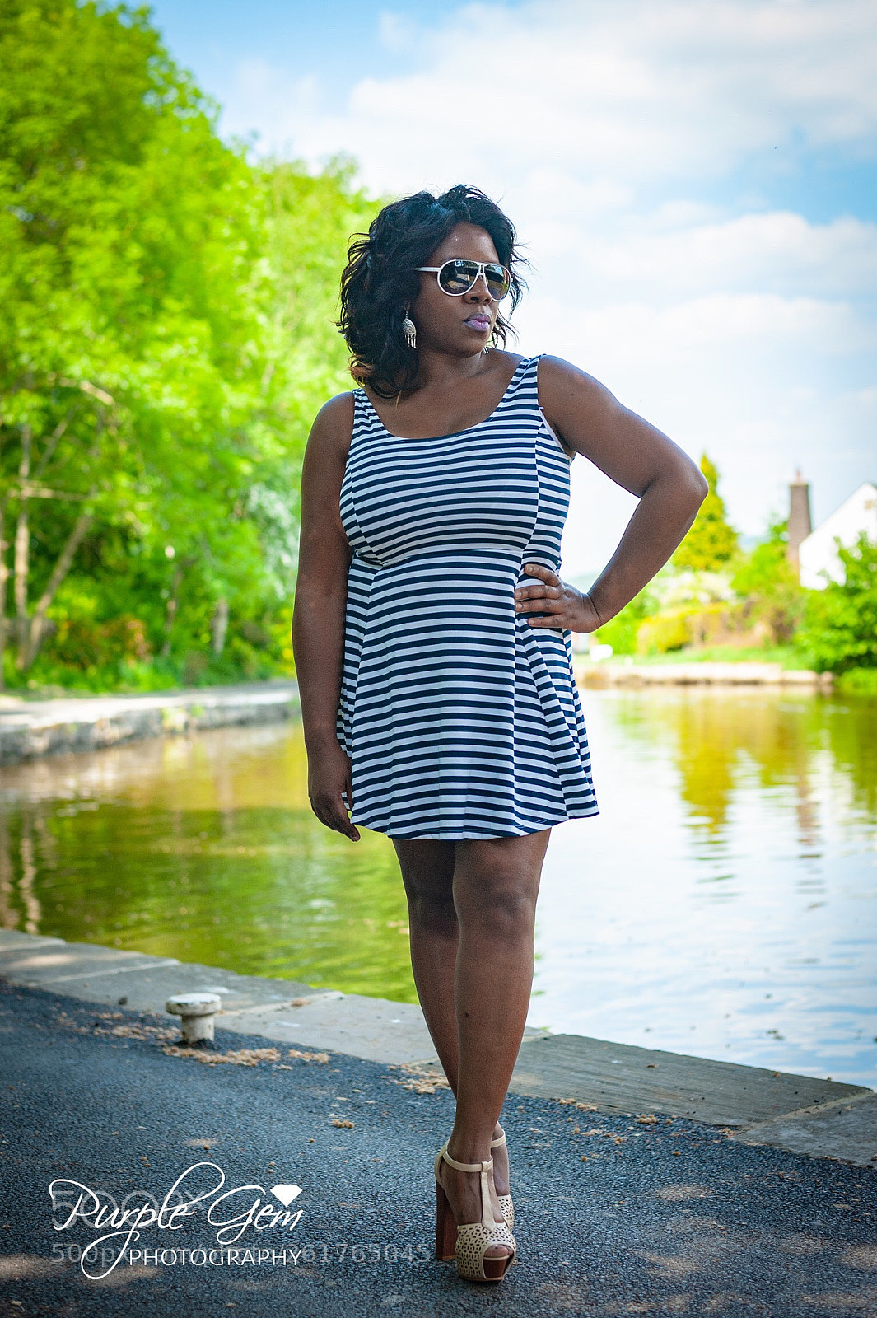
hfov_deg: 27.0
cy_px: 659
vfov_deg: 39.6
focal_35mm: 50
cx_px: 438
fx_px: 1829
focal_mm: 50
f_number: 3.2
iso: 200
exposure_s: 1/1000
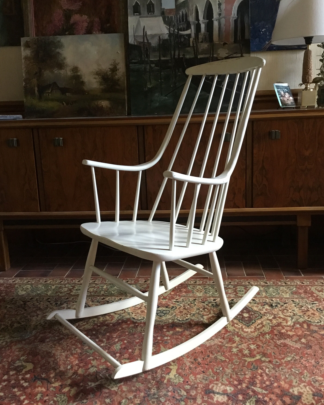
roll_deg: +2.4
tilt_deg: -11.7
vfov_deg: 54.2
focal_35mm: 33
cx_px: 164
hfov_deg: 44.5
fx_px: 396
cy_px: 187
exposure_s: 1/20
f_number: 2.4
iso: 200
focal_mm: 3.3
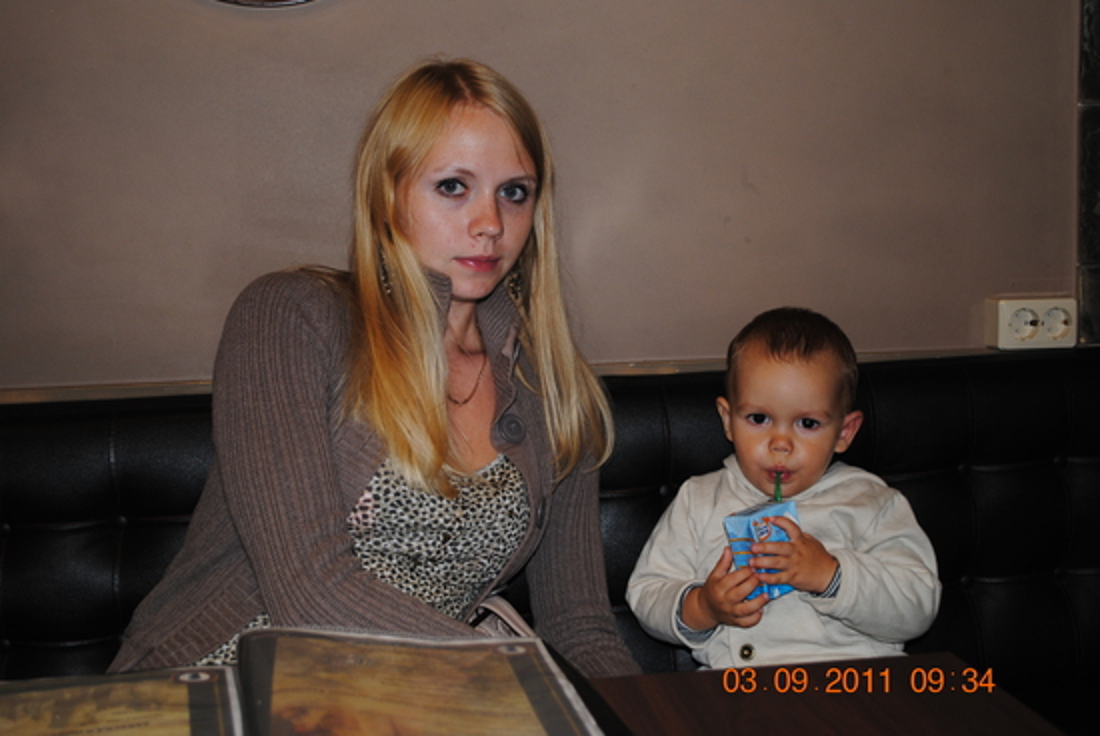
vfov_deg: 29.9
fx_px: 1376
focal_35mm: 45
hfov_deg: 43.6
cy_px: 368
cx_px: 550
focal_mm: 30
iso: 200
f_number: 4.5
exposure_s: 1/60
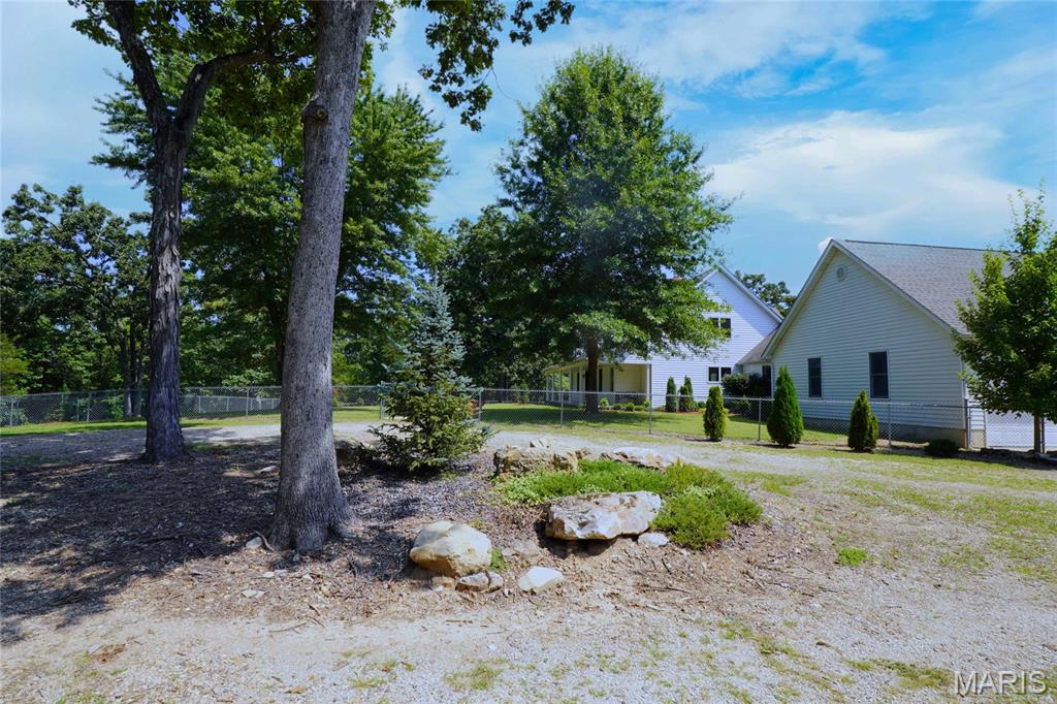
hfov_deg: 95.0
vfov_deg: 72.0
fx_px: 484
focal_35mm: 16
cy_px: 352
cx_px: 528
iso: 100
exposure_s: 1/125
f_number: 9
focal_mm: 11
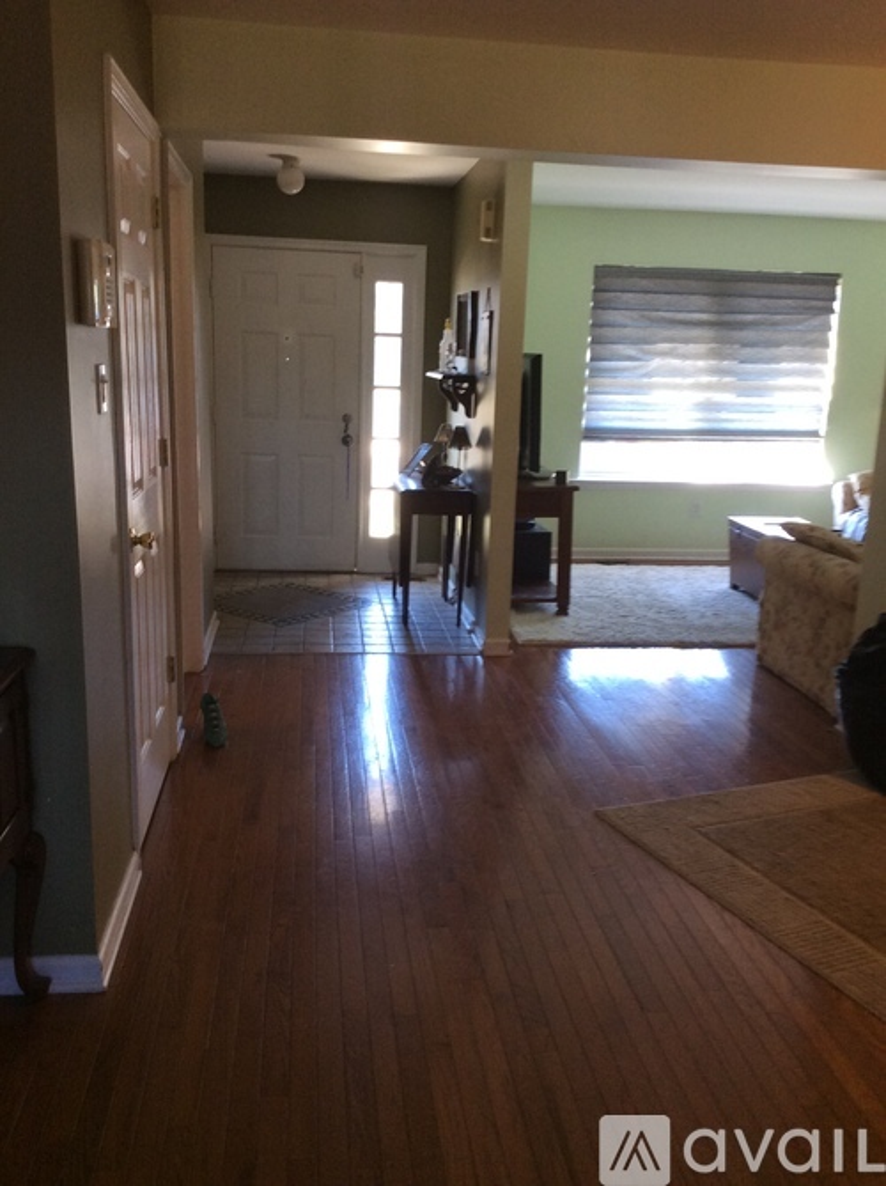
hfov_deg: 44.1
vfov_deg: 56.9
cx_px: 443
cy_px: 593
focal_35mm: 32
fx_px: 1095
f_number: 2.4
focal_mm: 3.3
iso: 64
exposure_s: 1/24
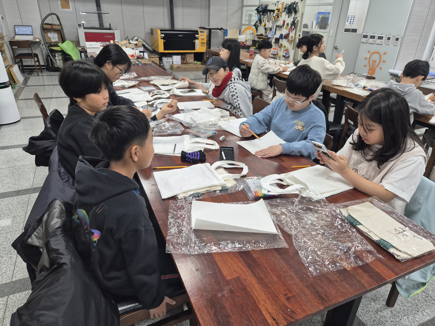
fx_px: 289
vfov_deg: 58.9
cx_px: 218
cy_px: 163
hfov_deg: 73.9
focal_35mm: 23
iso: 125
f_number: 1.8
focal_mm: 5.4
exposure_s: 1/120
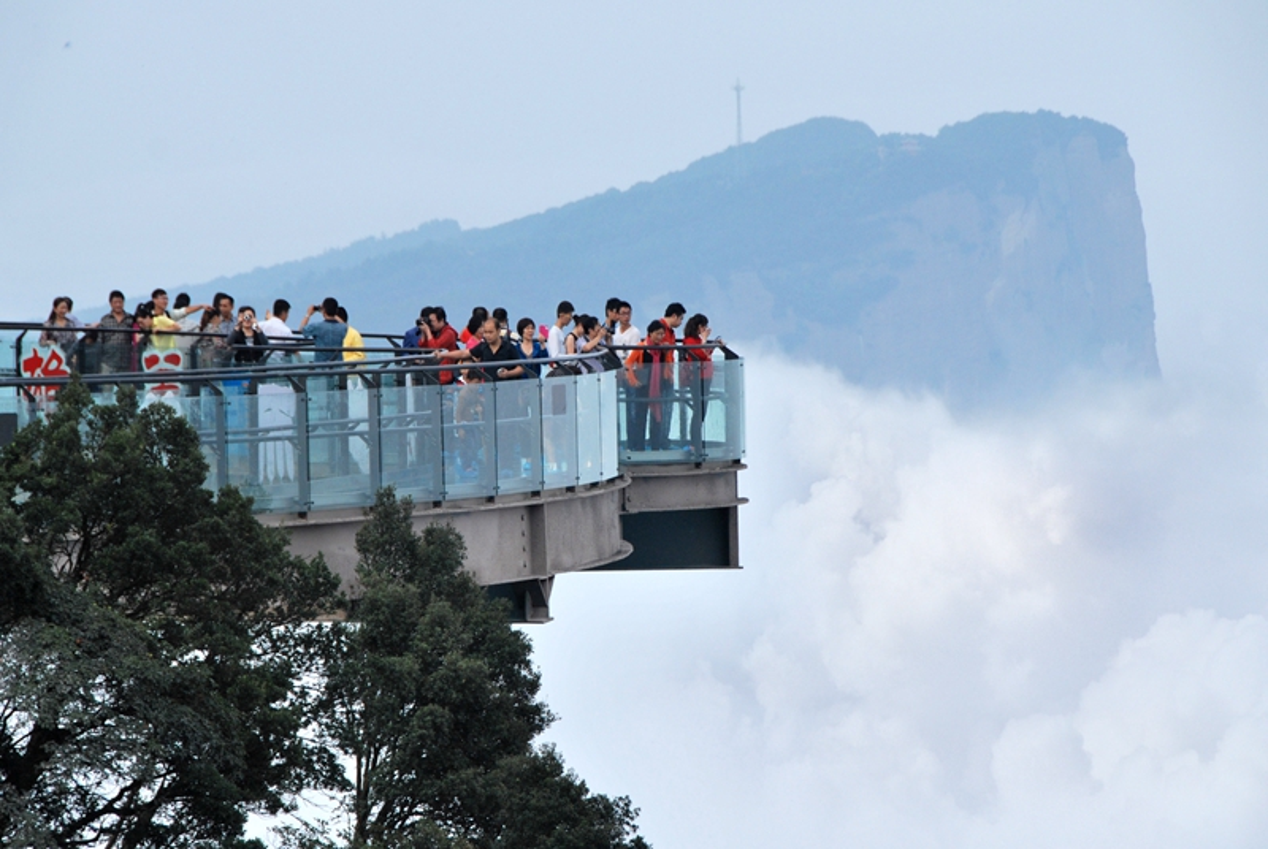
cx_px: 634
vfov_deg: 6.8
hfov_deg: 10.1
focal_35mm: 202
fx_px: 7143
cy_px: 424
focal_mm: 135
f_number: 9
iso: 280
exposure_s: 1/500
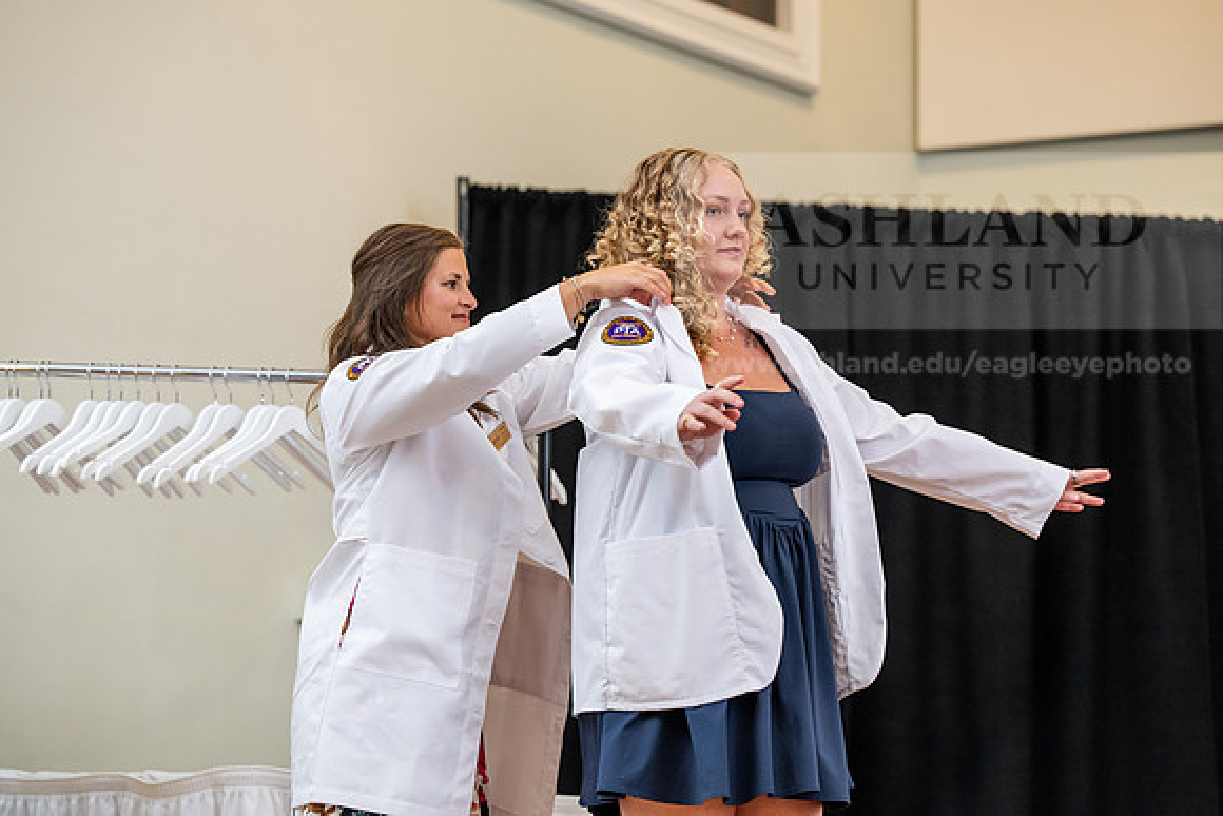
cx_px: 612
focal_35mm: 110
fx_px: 3738
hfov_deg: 18.6
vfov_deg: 12.5
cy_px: 408
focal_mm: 110
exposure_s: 1/200
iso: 1600
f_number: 3.5
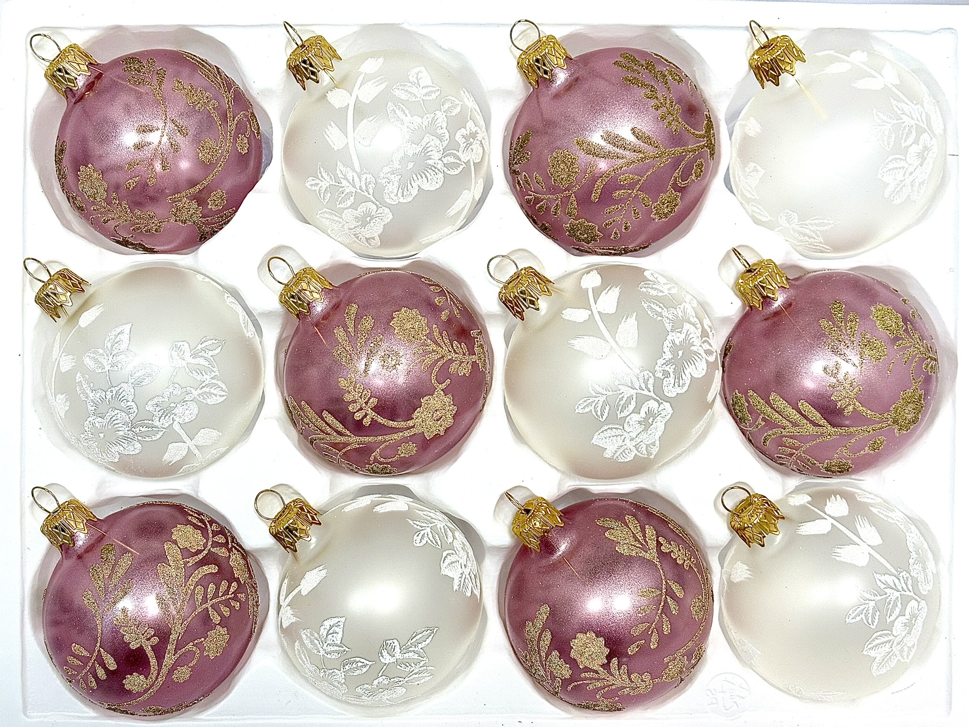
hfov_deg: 36.8
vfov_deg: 28.0
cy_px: 364
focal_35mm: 52
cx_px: 484
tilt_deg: -47.4
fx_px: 1456
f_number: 1.6
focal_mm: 5.96
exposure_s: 1/50
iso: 40
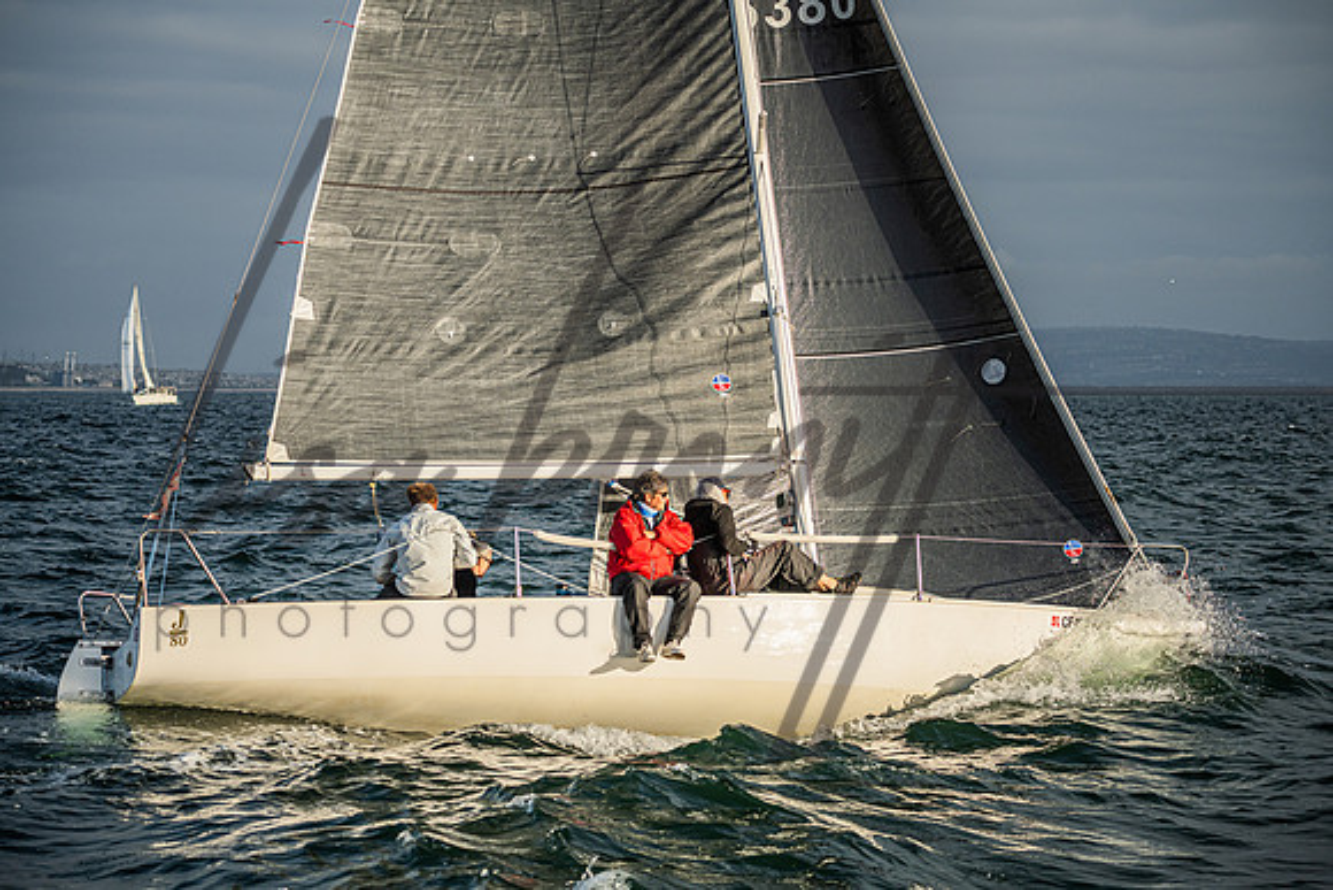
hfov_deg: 20.1
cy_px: 445
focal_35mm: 102
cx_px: 666
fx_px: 3769
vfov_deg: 13.5
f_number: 4.5
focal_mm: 100
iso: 250
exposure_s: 1/3200
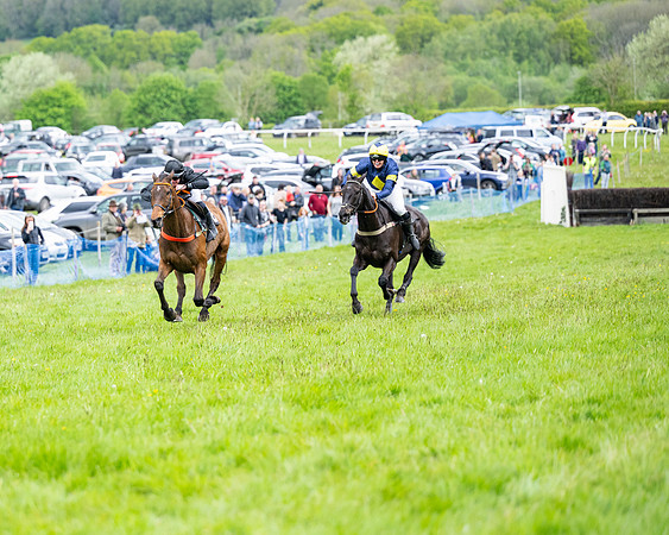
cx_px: 176
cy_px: 261
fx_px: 3266
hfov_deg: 11.7
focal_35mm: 165
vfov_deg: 9.4
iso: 500
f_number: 2.8
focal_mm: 115
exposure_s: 1/1250
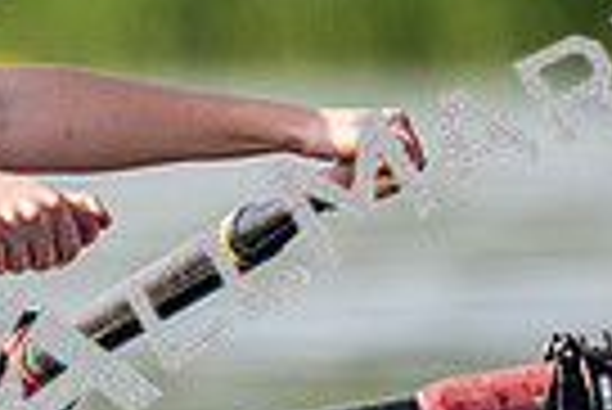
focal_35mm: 2550
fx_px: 43396
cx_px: -405
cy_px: 74
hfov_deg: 0.8
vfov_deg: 0.5
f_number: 5.6
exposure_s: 1/2500
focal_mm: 600
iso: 280
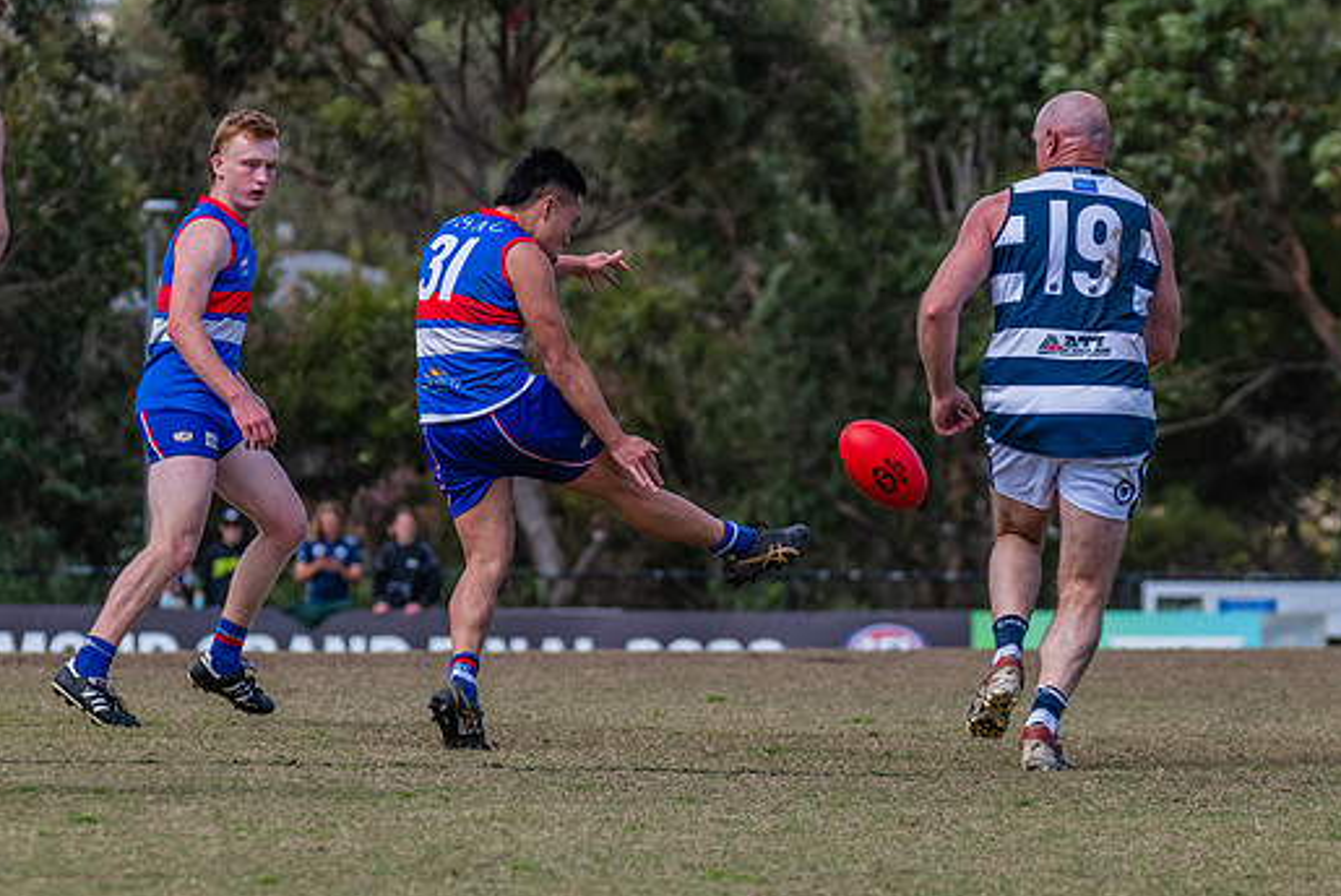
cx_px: 859
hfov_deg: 5.8
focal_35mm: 358
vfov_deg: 3.8
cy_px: 507
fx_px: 13342
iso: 800
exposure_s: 1/2000
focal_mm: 240
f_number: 6.3
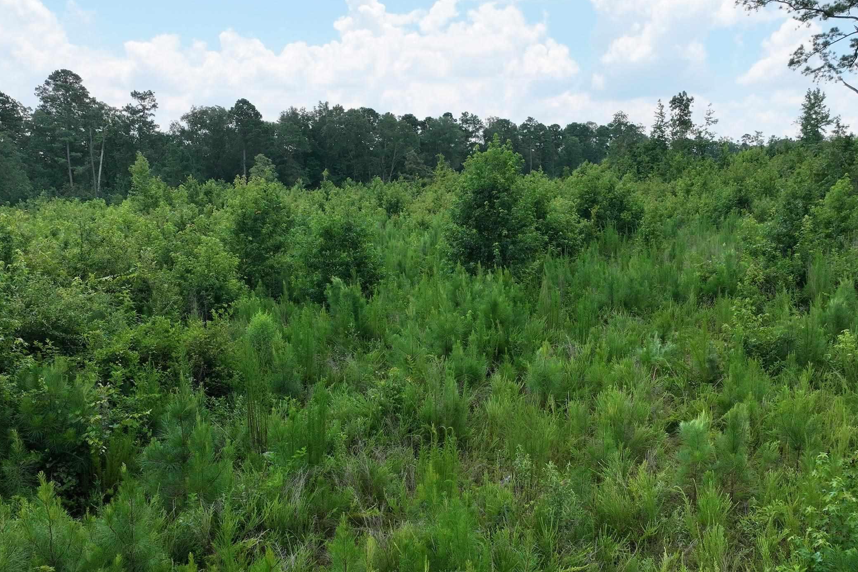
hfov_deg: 61.9
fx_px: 715
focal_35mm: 30
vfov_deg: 43.2
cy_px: 364
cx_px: 460
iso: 300
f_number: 2.8
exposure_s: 1/2500
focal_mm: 12.29
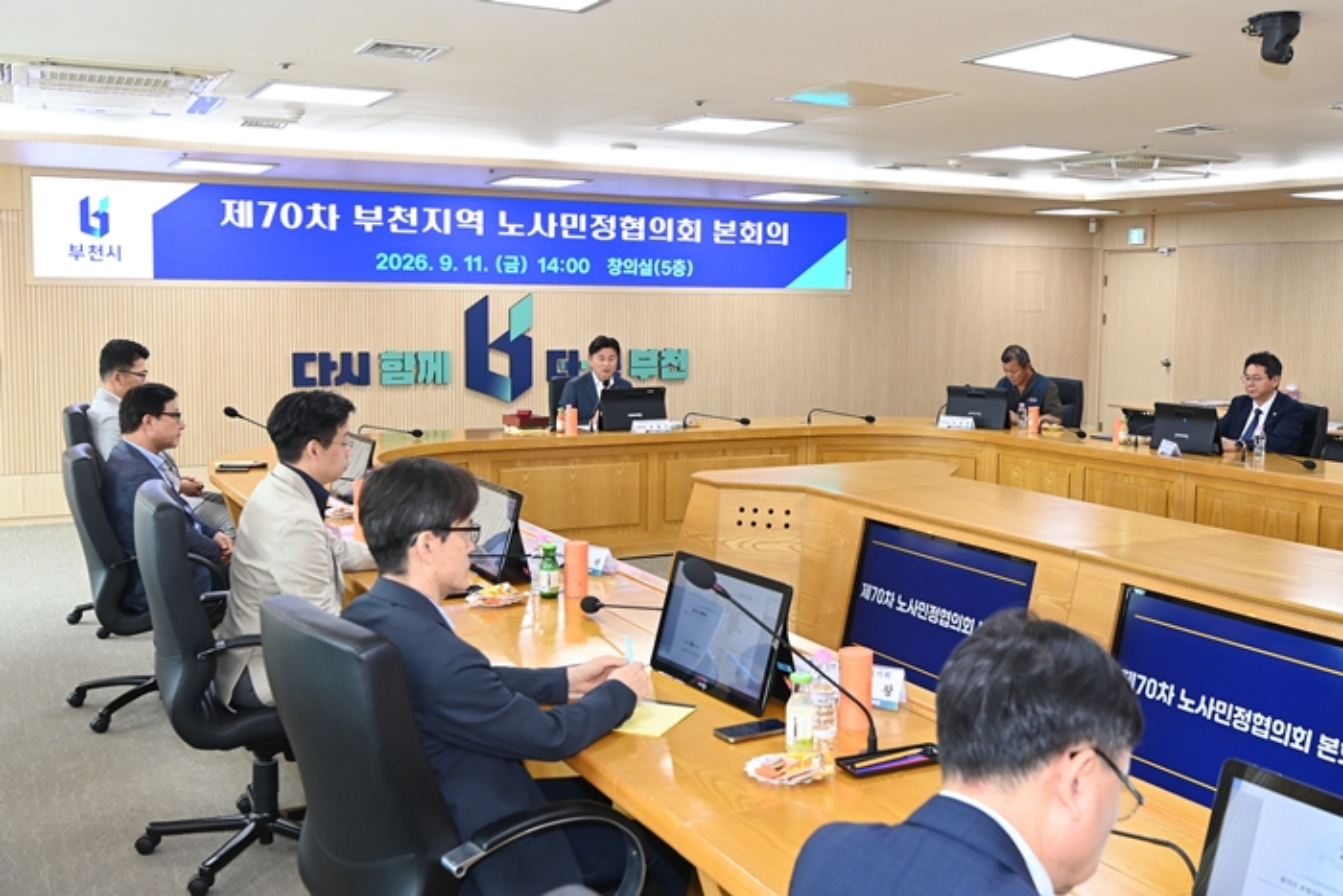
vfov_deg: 38.9
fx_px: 1269
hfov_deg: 55.8
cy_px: 448
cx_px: 672
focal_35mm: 34
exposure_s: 1/125
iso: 2500
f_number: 6.3
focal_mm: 34
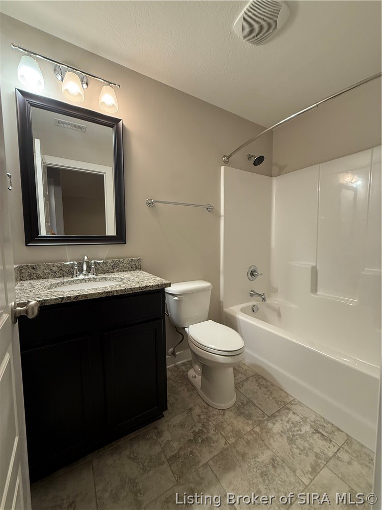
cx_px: 191
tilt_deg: -3.3
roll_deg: +0.2
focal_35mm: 14
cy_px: 255
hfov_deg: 85.7
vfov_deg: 102.1
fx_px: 206
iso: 250
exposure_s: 1/60
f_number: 2.2
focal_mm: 2.22
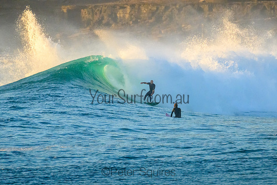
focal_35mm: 1099
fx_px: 8455
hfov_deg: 1.9
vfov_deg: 1.3
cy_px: 90
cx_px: 153
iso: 4500
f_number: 11
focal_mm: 800
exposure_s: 1/2000
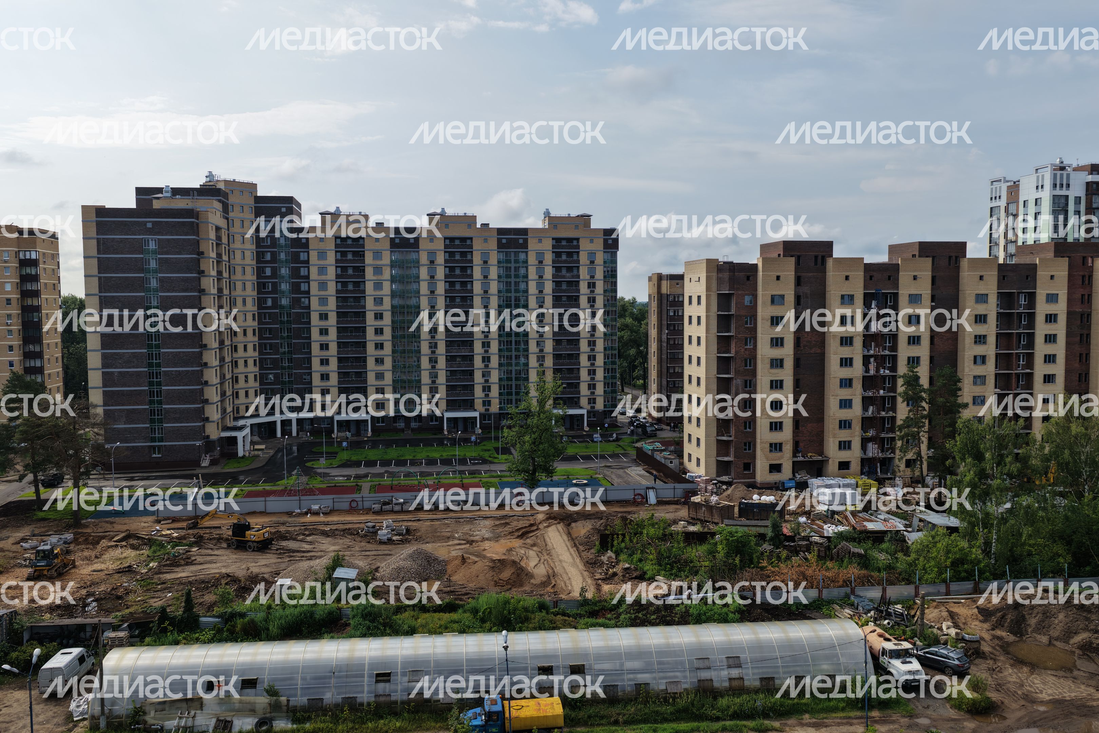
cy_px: 366
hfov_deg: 65.5
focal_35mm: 28
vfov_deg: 46.4
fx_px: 855
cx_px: 550
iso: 200
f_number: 2.8
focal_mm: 14.45
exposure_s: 1/320
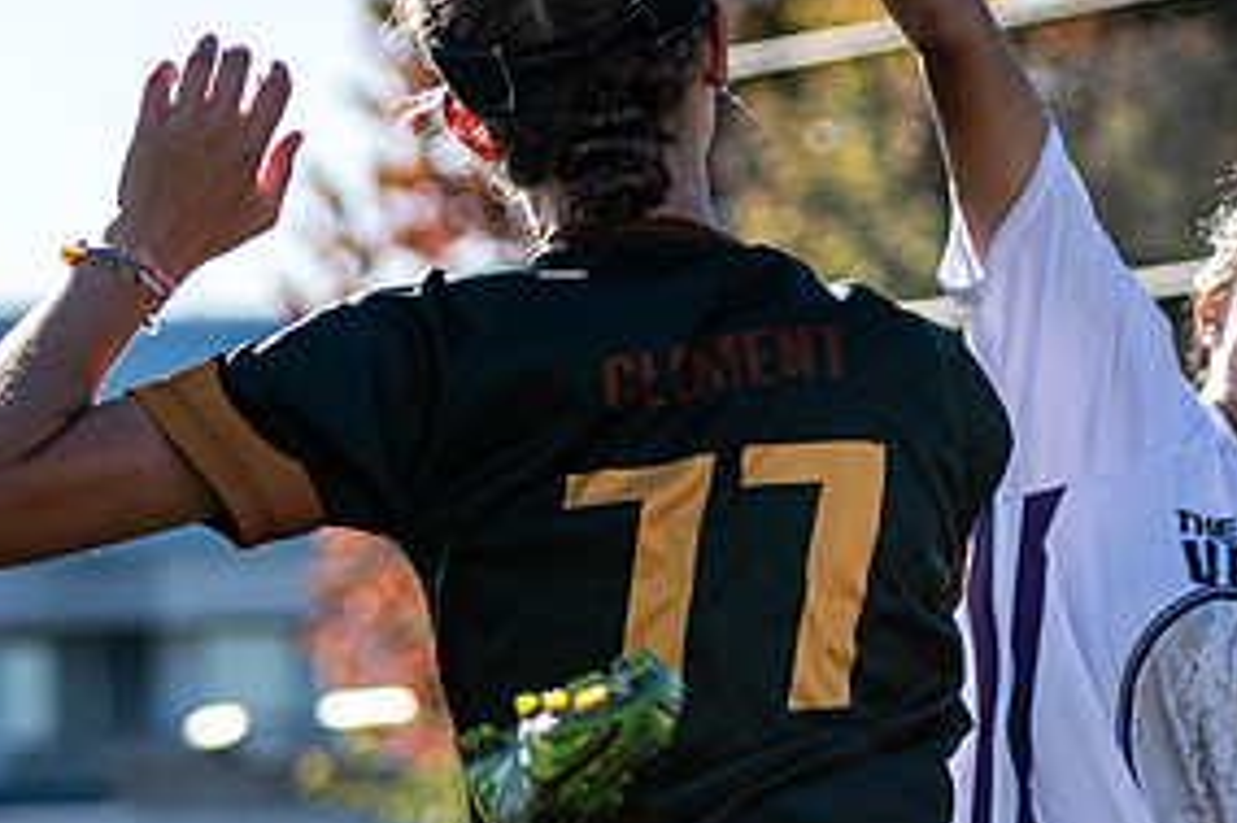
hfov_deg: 6.4
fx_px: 11126
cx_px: 980
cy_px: -226
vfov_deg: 4.2
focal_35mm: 324
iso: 100
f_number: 2.8
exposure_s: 1/1250
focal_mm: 70
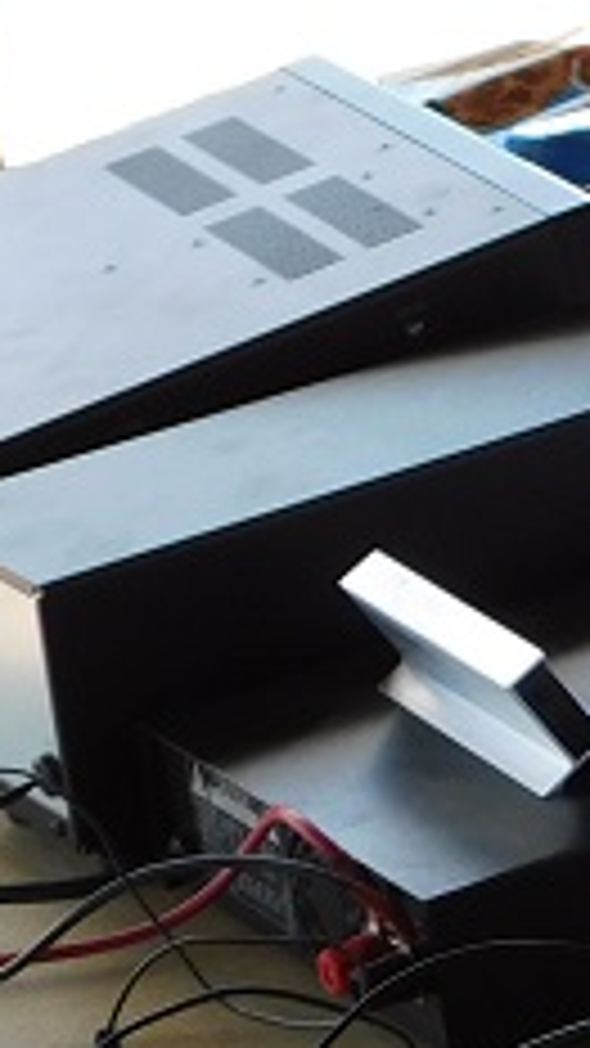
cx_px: 2018
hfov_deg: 5.1
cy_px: -36
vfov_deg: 9.7
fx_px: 6121
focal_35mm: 220
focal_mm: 9
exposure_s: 1/100
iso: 125
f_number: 3.8
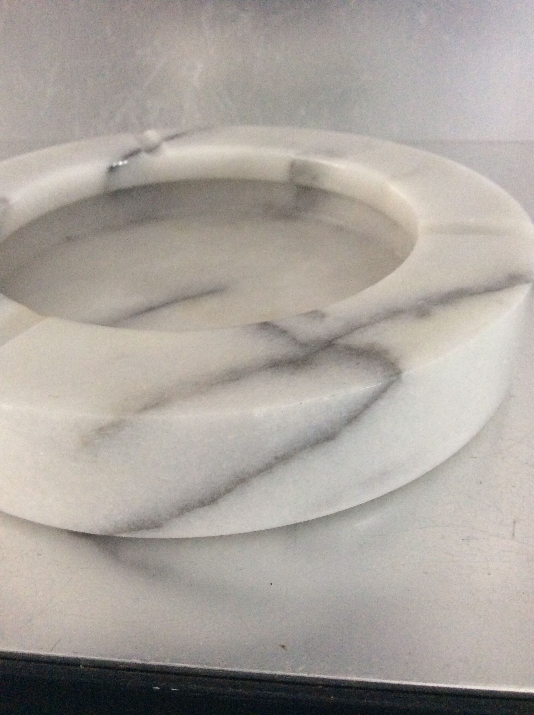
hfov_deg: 44.1
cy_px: 358
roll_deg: +2.1
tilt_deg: -33.9
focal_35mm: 32
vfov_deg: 56.9
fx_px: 660
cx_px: 267
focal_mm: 3.3
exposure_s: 1/25
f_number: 2.4
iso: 250
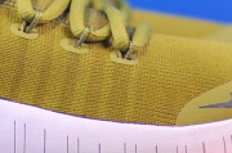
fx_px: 2147
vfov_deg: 4.1
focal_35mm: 334
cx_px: -43
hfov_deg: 6.2
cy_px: -79
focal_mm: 50
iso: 250
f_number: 2
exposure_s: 1/320
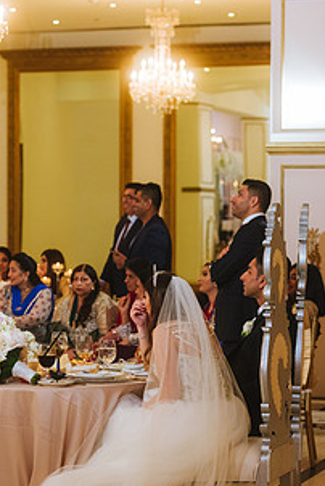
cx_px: 98
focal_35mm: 128
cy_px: 301
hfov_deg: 10.7
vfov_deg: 16.0
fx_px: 1729
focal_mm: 86
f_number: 2.8
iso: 2000
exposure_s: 1/125
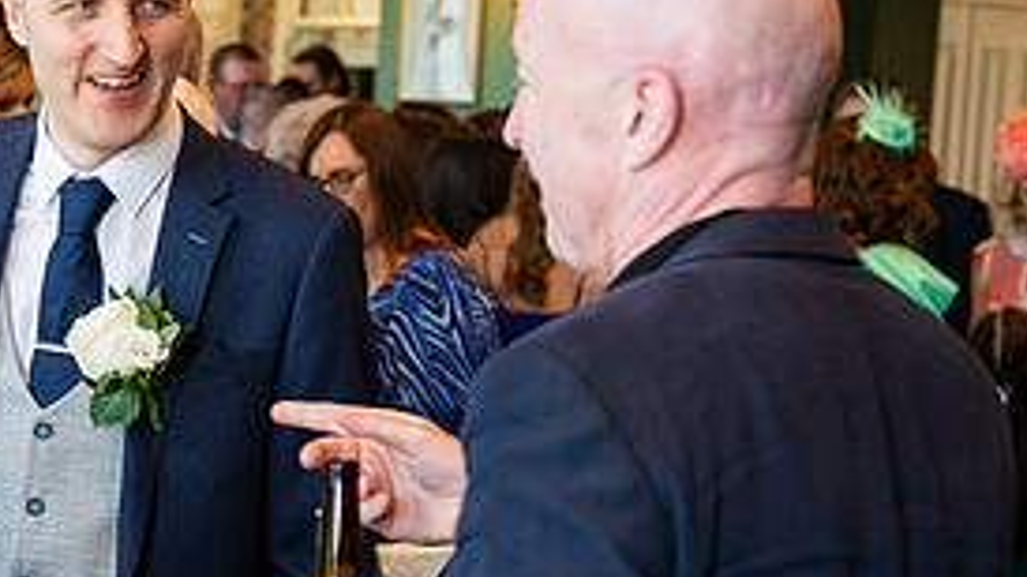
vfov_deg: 13.0
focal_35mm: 93
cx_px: 221
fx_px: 2532
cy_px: 328
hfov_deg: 22.6
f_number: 3.5
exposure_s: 1/160
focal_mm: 42
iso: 800
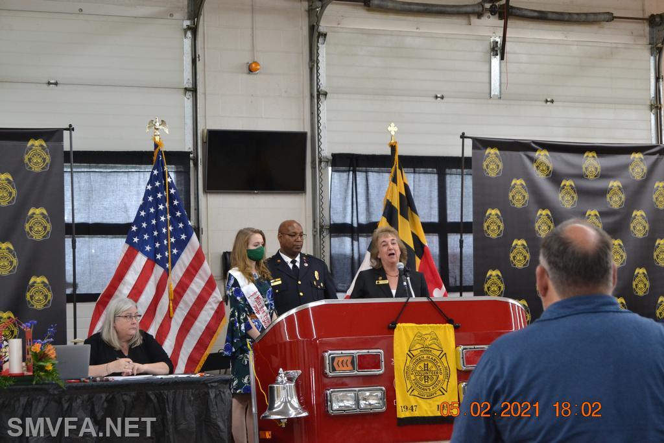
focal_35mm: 82
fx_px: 1522
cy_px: 222
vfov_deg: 16.6
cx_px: 332
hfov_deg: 24.6
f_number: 5.6
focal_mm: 55
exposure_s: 1/60
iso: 1400
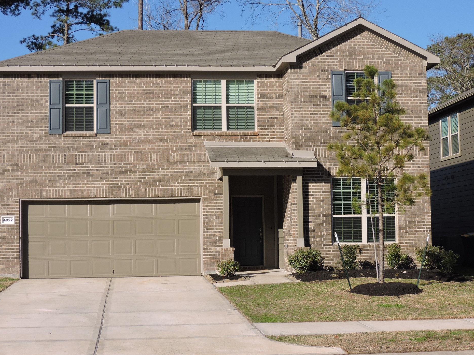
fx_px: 904
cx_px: 231
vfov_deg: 22.2
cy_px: 179
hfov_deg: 29.4
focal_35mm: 66
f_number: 3.7
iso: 100
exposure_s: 1/1000
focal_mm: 10.7
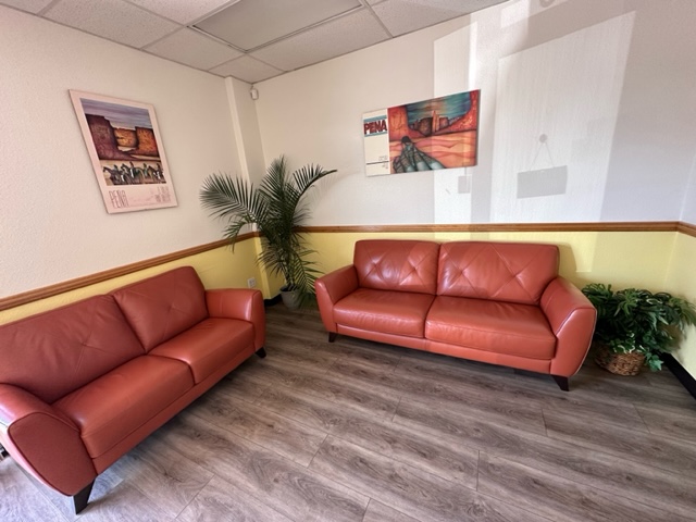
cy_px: 261
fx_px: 281
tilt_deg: -16.3
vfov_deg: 85.7
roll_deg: +5.3
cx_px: 348
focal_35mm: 14
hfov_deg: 102.1
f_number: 2.2
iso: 200
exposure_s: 1/120
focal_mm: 2.22
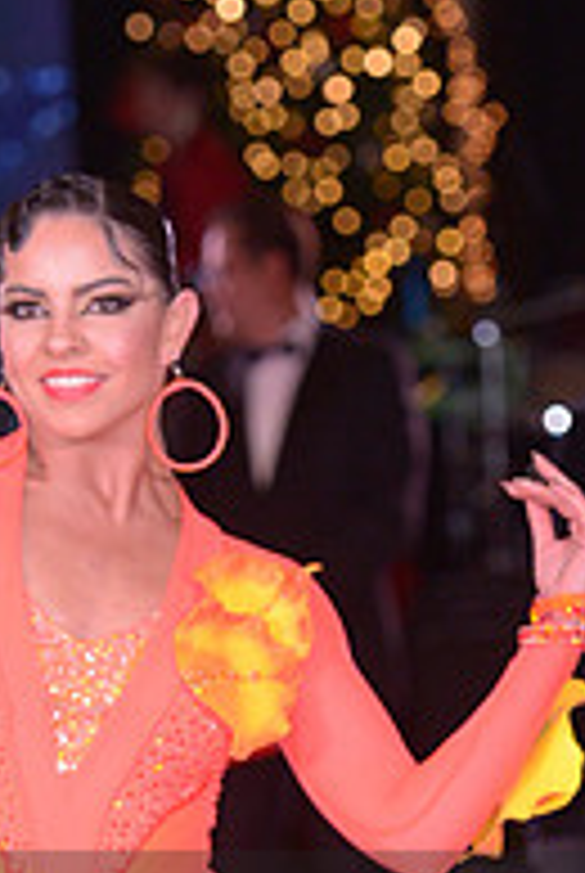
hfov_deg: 3.9
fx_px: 8695
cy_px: 1004
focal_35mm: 358
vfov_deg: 5.7
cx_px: 353
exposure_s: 1/200
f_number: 5
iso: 1250
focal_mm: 120
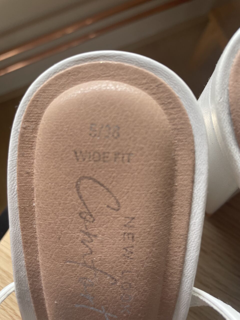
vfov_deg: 67.3
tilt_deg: -78.0
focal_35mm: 26
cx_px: 120
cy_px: 160
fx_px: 240
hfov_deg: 53.1
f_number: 1.6
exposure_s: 1/121
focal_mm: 4.2
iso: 64
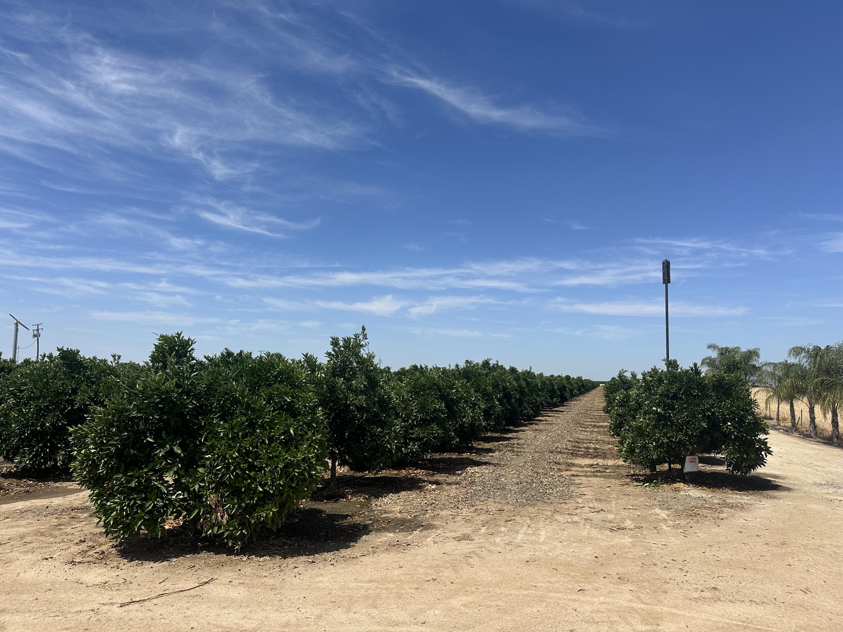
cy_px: 316
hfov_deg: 71.6
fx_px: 584
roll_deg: -1.2
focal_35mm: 24
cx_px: 422
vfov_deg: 56.8
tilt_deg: +5.3
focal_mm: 6.86
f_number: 1.78
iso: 80
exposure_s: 1/6211
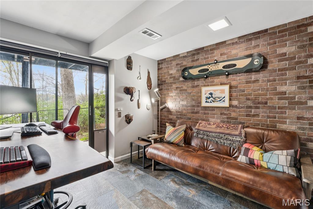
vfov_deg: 73.4
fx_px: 140
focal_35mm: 16
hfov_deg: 96.4
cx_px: 156
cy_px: 104
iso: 200
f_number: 13
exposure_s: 1/2.5
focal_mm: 16.1
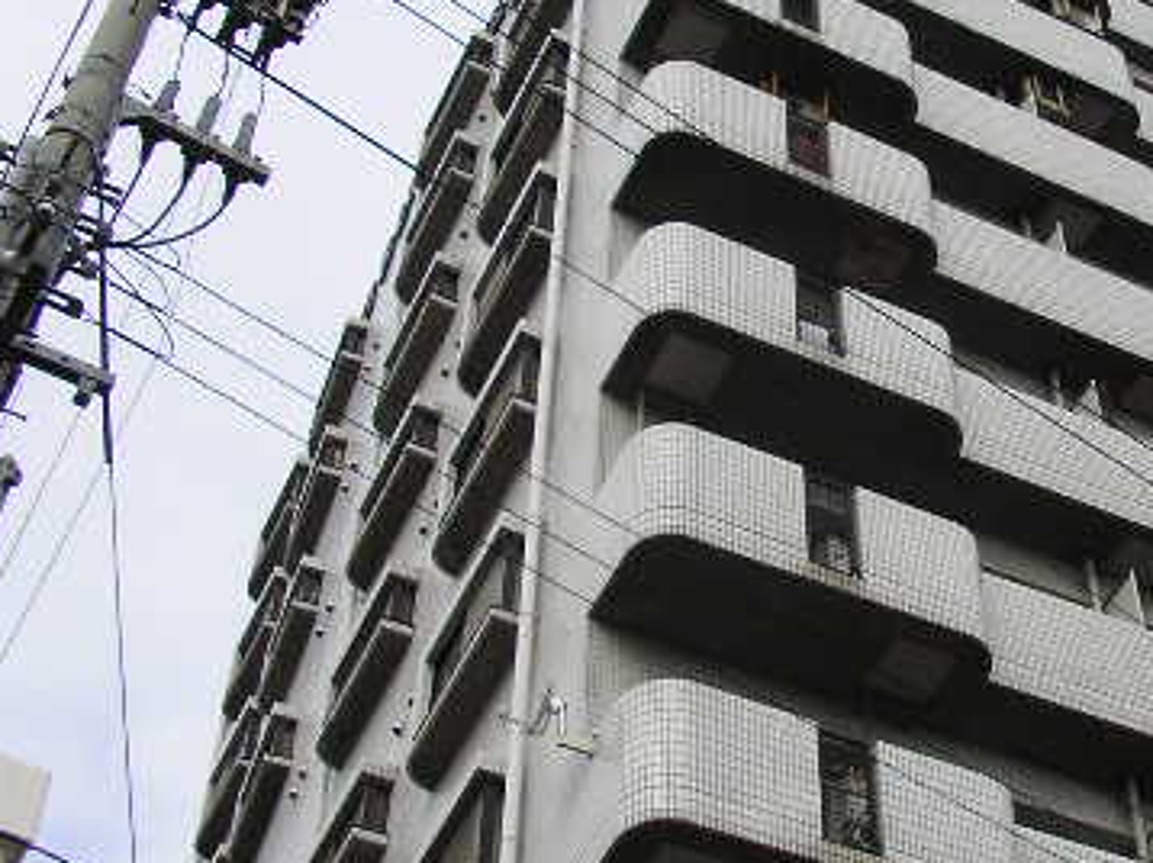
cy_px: 406
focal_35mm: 68
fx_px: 2263
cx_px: 902
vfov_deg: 21.6
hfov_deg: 28.1
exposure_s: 1/578
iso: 71
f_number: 4.1
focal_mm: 5.8
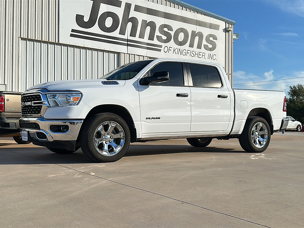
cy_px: 114
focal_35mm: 32
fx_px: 281
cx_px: 152
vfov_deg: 44.2
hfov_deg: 56.8
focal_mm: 6.86
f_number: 1.78
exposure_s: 1/6289
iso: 80
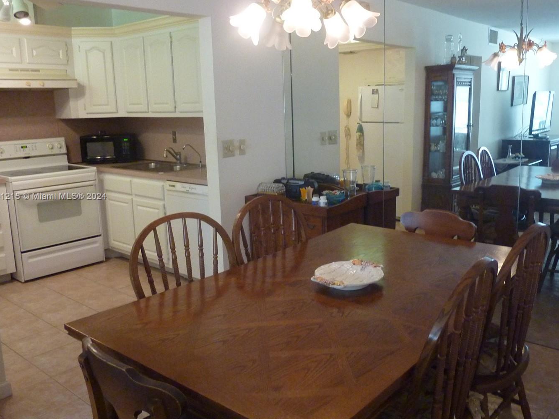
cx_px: 308
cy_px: 197
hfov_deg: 59.8
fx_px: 485
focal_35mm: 30
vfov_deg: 46.8
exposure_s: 1/20
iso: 400
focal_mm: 4.1
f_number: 3.3
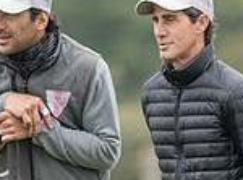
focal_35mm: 2677
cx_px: 381
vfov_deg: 0.6
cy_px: 90
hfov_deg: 0.7
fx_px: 18702
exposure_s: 1/2500
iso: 640
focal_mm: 300
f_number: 2.8
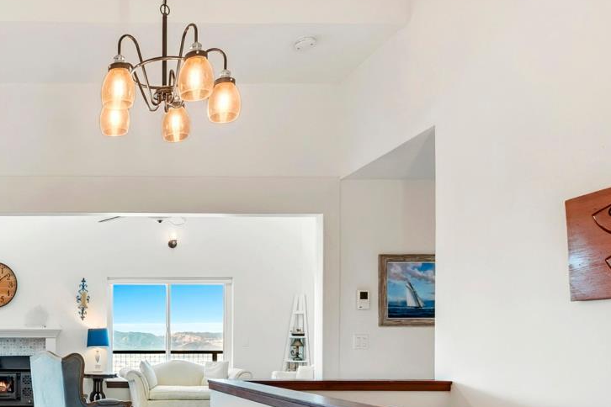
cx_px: 45
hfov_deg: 52.0
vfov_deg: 40.9
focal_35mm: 31
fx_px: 526
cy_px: 314
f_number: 8
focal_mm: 10
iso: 250
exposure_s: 1/5
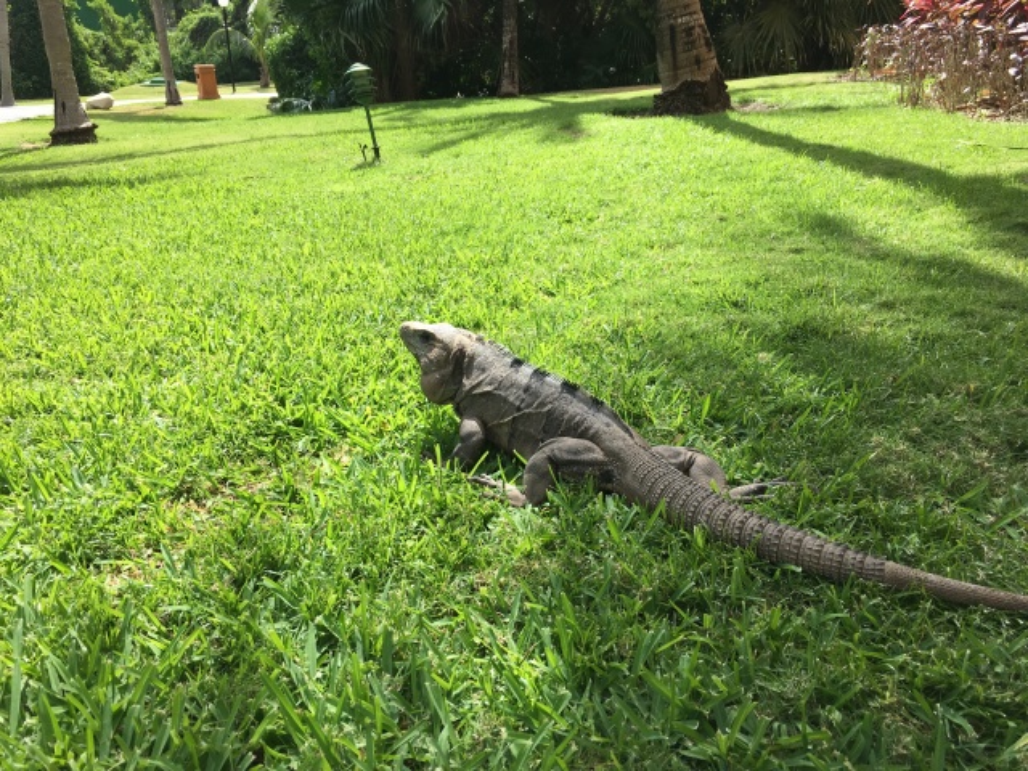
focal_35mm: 29
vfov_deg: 48.2
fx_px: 861
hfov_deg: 61.7
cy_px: 386
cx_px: 514
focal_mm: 4.15
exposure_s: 1/732
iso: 25
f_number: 2.2
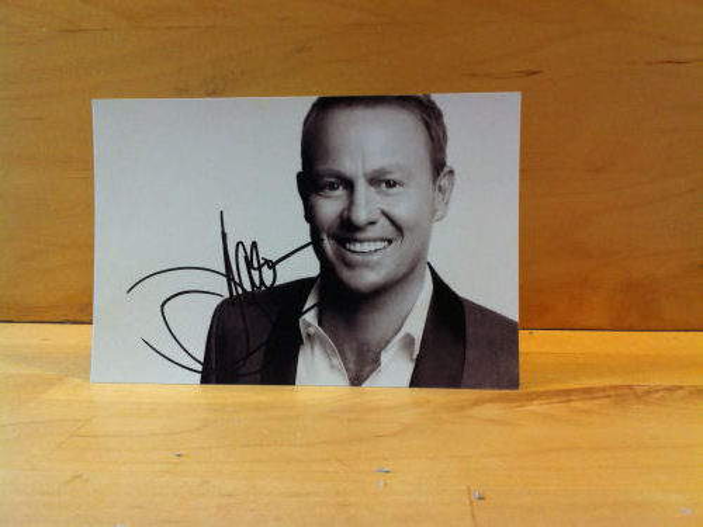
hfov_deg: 52.6
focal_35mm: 35
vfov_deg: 40.7
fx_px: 711
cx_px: 352
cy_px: 264
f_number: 2.8
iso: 160
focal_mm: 3.85
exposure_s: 1/15
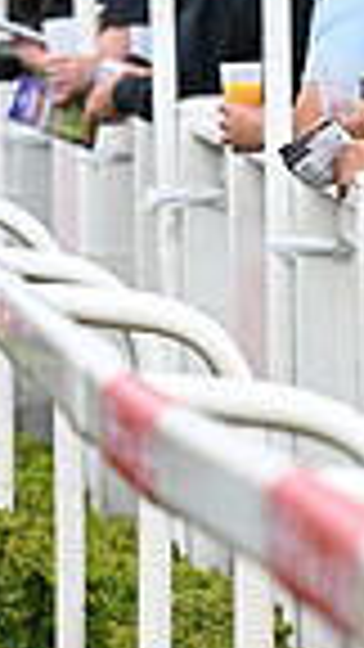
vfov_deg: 2.9
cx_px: -809
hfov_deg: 1.6
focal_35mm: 736
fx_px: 12629
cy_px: 151
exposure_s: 1/1250
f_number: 4.5
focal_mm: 175
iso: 800
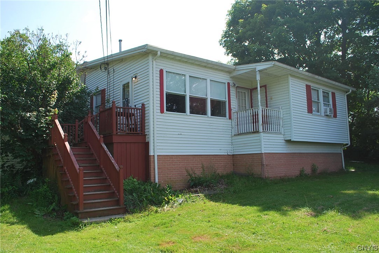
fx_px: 316
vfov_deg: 43.7
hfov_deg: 61.9
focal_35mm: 30
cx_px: 190
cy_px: 126
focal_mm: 20
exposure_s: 1/160
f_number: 6.3
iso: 100
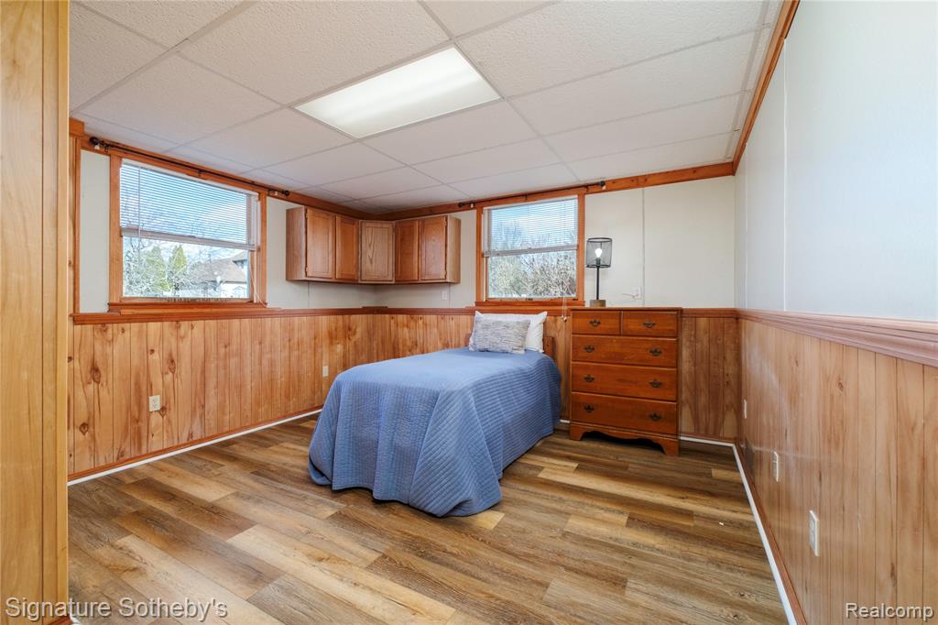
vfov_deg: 77.3
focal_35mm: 15
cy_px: 312
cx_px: 469
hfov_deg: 100.4
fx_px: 391
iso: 640
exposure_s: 1/250
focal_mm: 10
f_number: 6.4
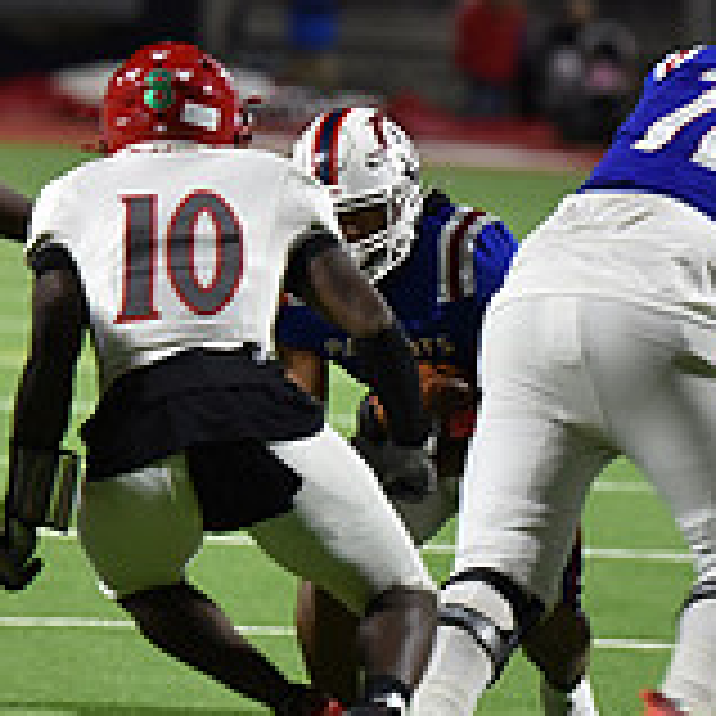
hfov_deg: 2.9
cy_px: 200
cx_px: 284
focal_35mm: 606
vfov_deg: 2.9
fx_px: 14181
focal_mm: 195
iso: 2800
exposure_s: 1/500
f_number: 2.8
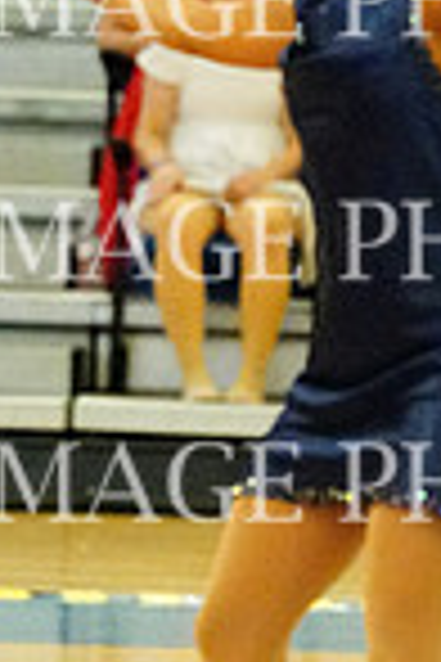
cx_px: 308
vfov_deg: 3.5
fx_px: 10896
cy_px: 603
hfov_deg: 2.3
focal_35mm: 593
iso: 25600
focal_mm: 150
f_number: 2.8
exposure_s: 1/1600
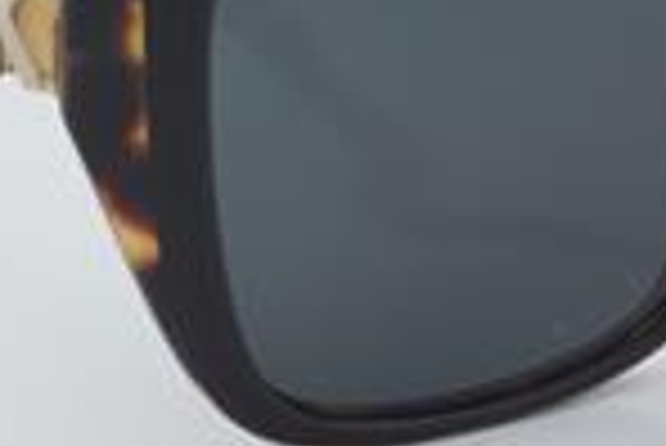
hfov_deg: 9.2
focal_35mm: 222
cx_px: 410
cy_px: 77
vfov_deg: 6.2
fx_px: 4117
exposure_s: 1/4
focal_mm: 55
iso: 100
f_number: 32
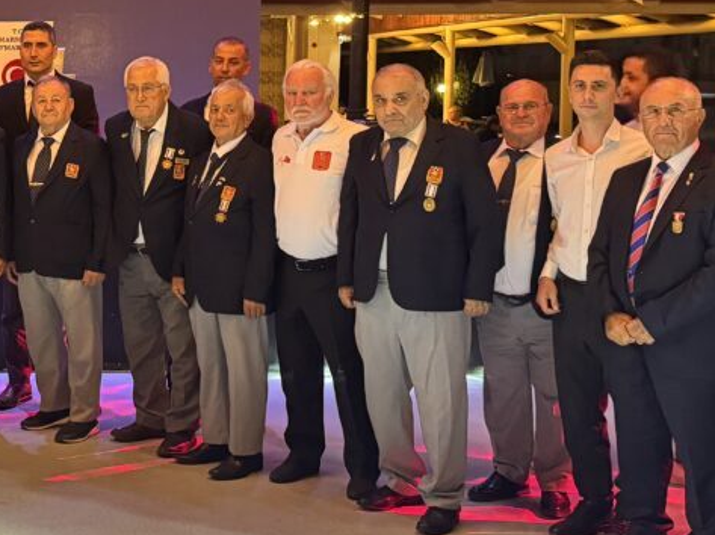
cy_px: 177
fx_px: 1342
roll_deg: +0.5
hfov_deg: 28.2
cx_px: 15
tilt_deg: -4.5
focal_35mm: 65
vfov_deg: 22.5
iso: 640
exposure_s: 1/60
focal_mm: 6.76
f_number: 1.78
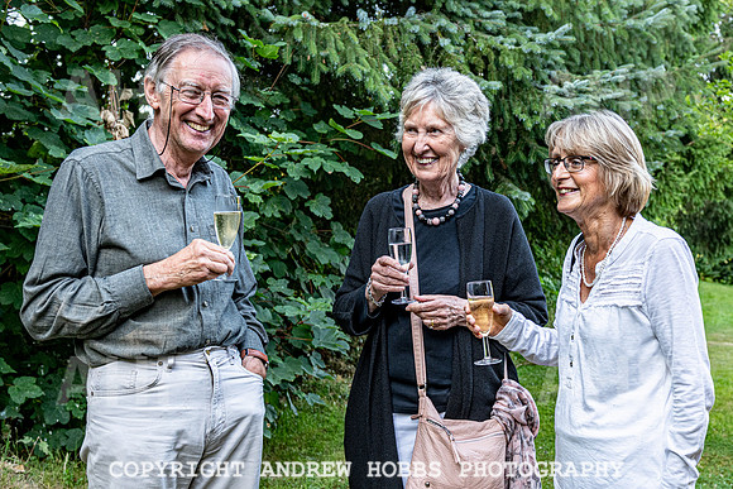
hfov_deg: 43.6
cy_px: 275
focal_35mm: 45
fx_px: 915
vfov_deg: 29.9
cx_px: 418
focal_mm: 32
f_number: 5
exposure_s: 1/200
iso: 500
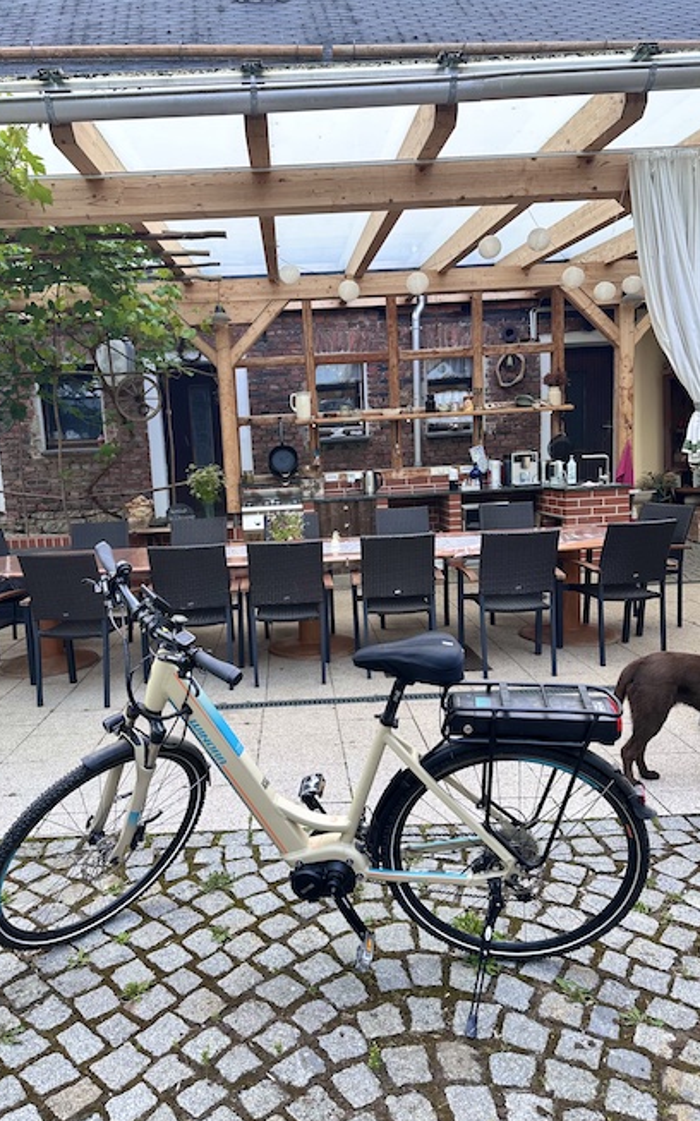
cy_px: 566
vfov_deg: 70.4
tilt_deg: -7.9
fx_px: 794
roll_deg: +3.1
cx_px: 323
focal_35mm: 26
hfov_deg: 47.5
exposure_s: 1/204
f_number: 1.78
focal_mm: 6.86
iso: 64
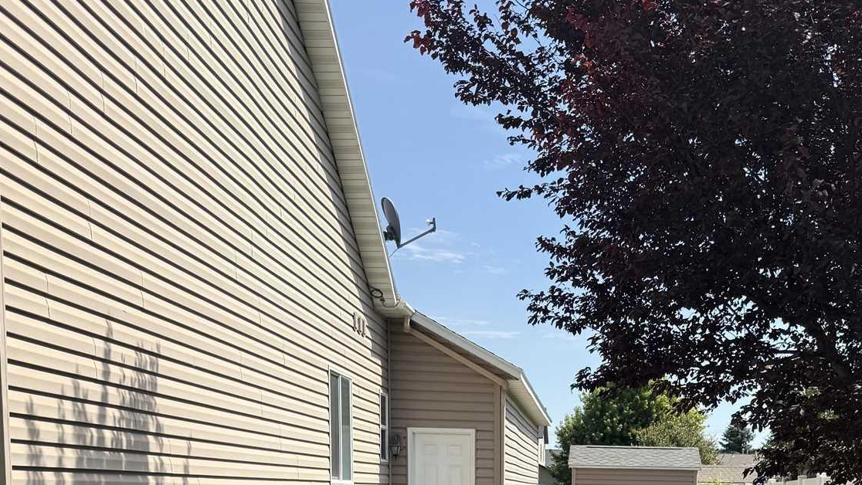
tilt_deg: -7.6
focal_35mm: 54
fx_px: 1234
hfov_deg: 38.1
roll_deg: -0.7
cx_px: 573
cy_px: 666
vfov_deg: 20.0
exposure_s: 1/3584
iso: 80
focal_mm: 6.76
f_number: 1.78
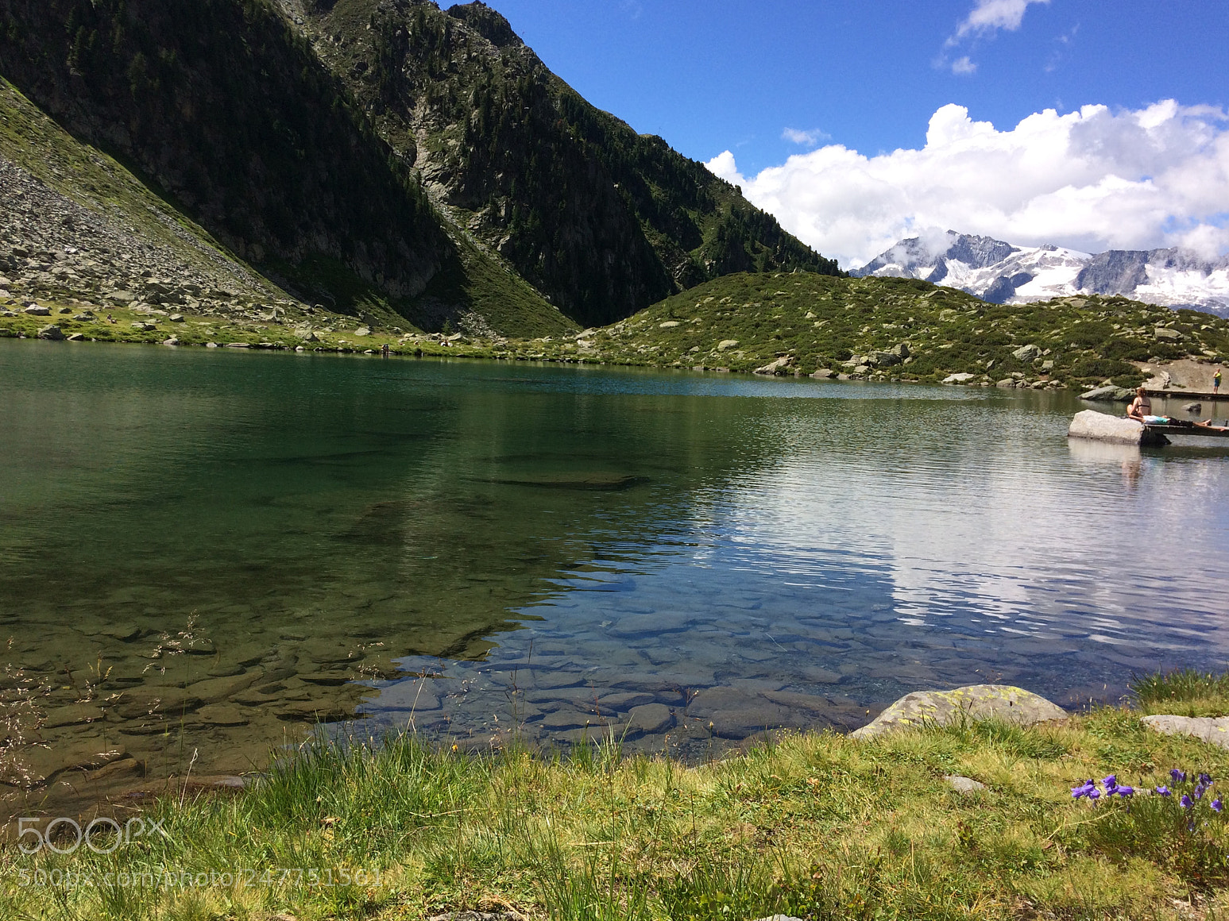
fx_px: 1065
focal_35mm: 30
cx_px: 604
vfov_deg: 46.8
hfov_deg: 60.0
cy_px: 464
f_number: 2.2
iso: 32
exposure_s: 1/1953
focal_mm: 4.15
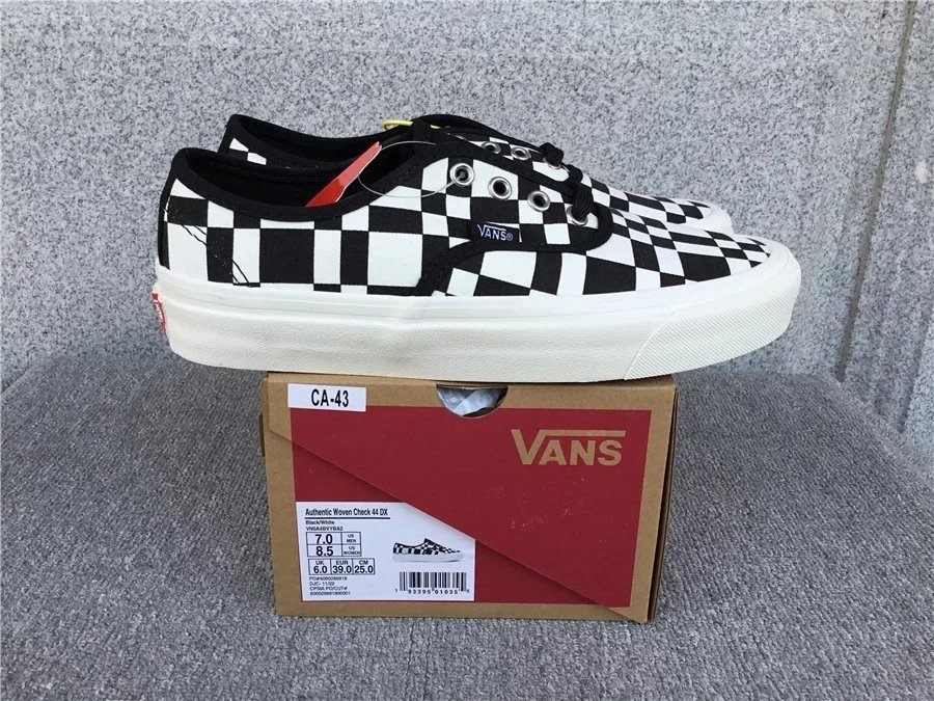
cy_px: 350
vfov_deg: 45.4
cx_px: 467
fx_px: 836
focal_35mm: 31
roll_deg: -1.5
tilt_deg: -20.8
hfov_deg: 58.4
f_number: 2.4
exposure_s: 1/377
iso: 25
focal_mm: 3.3
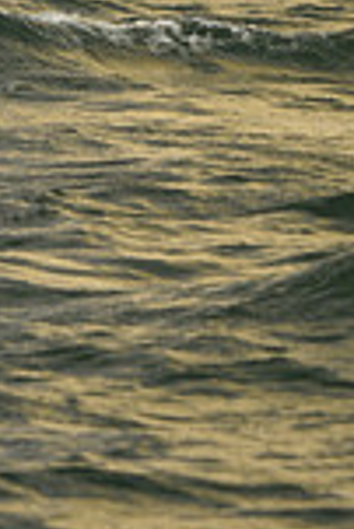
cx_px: 223
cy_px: -326
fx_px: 5548
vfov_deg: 5.4
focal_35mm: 377
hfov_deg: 3.7
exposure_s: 1/640
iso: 250
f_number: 7.1
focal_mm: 98
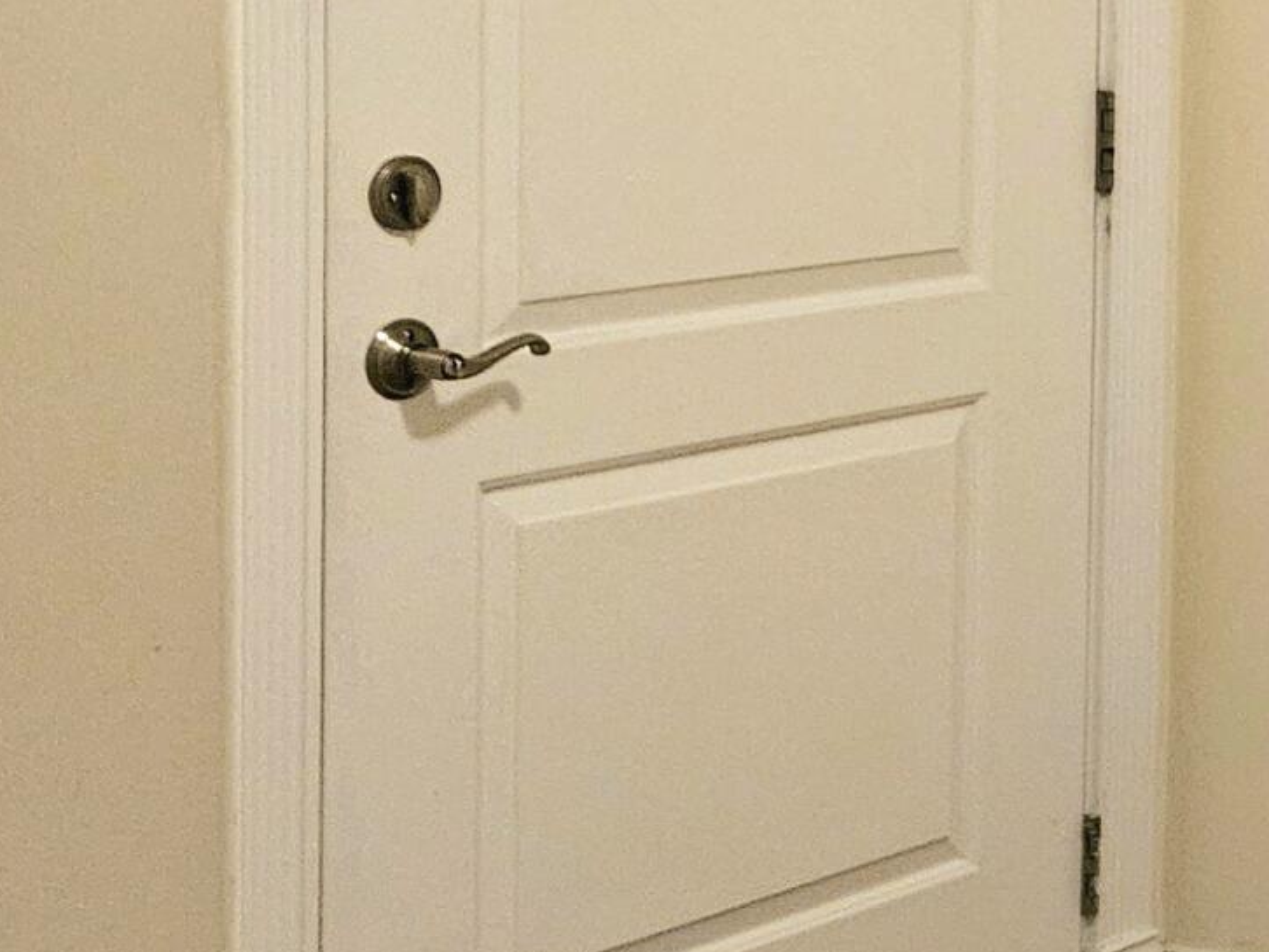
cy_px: 107
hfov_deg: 17.2
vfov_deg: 15.4
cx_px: 2218
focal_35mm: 95
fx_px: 3484
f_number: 1.8
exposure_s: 1/120
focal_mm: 5.4
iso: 800
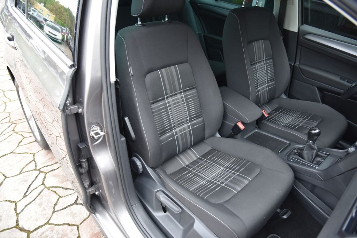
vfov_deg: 53.2
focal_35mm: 24
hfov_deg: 73.7
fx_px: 238
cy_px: 119
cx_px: 178
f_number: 4
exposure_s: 1/60
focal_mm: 24
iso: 500
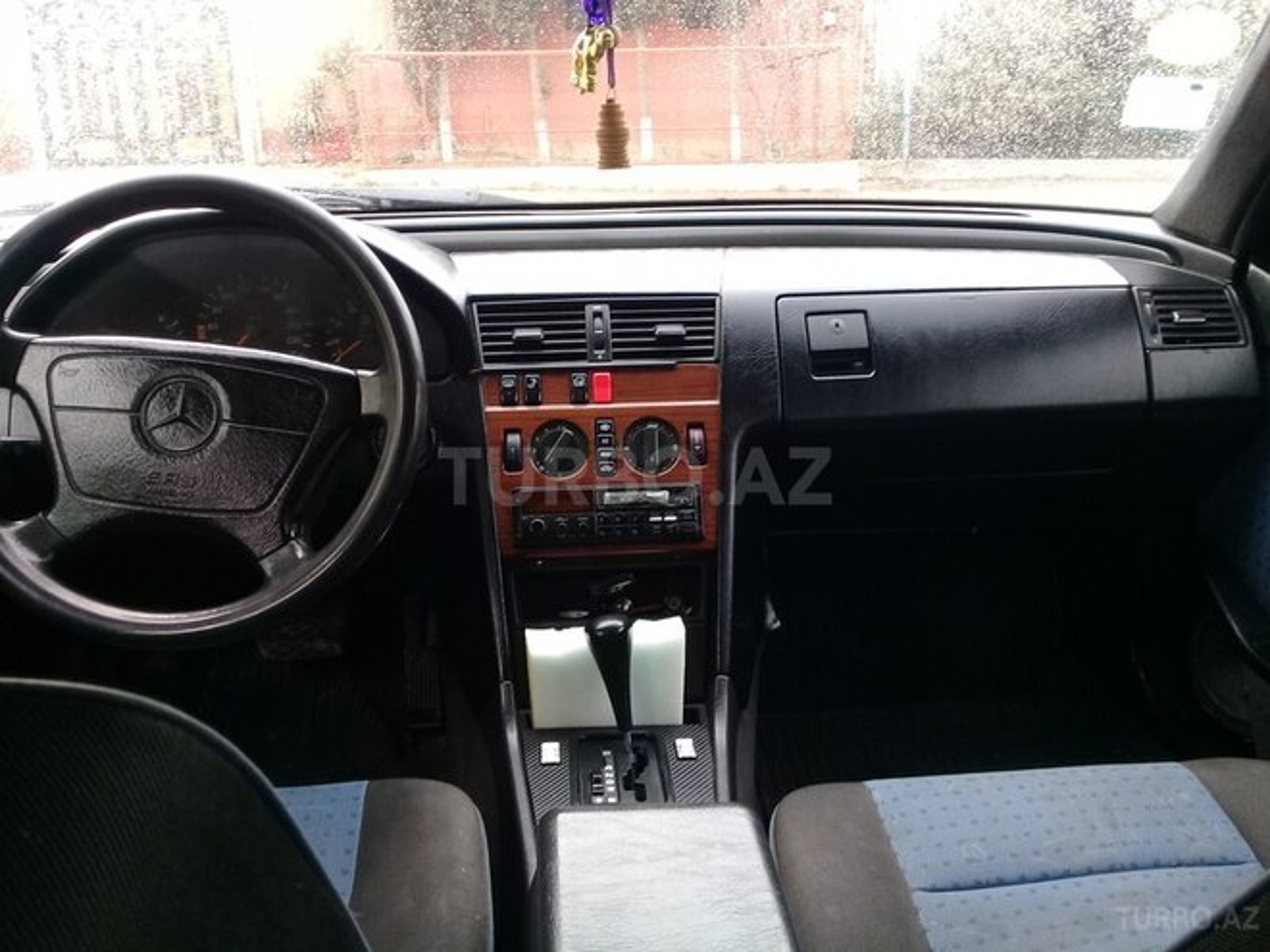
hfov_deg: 58.4
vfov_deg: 45.4
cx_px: 635
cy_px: 476
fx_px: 1137
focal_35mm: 31
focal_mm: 3.3
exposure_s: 1/33
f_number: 2.2
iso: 50
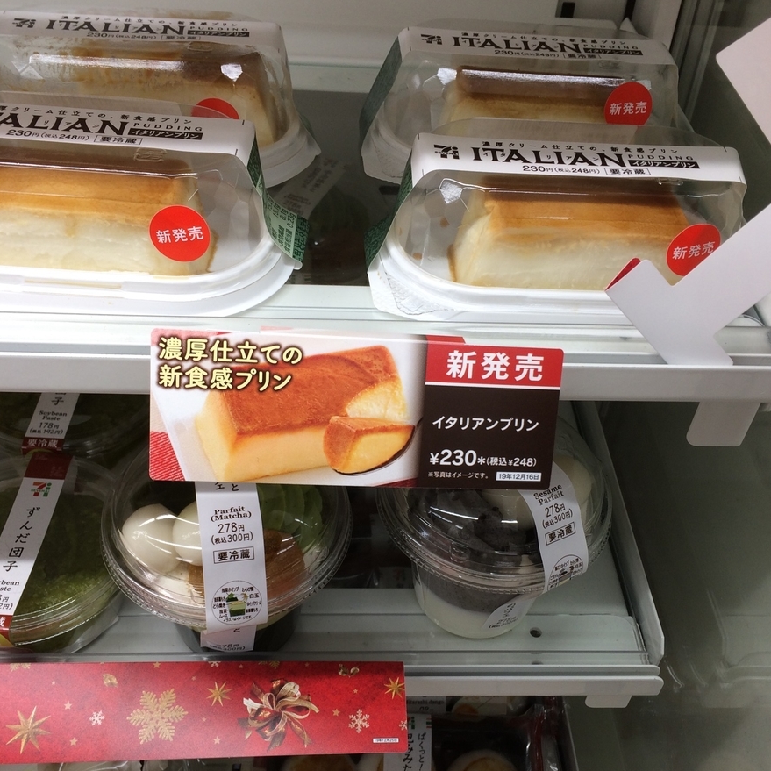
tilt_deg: -48.6
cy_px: 454
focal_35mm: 35
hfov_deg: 47.2
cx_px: 383
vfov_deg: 47.0
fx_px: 882
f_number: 2.2
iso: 40
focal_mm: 4.15
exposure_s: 1/60
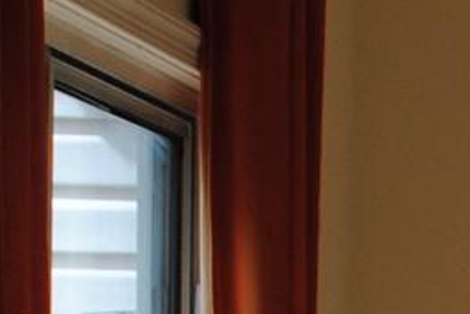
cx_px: 1052
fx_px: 2730
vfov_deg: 6.3
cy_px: 727
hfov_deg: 9.0
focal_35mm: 209
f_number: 5.6
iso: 200
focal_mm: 18
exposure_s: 1/125
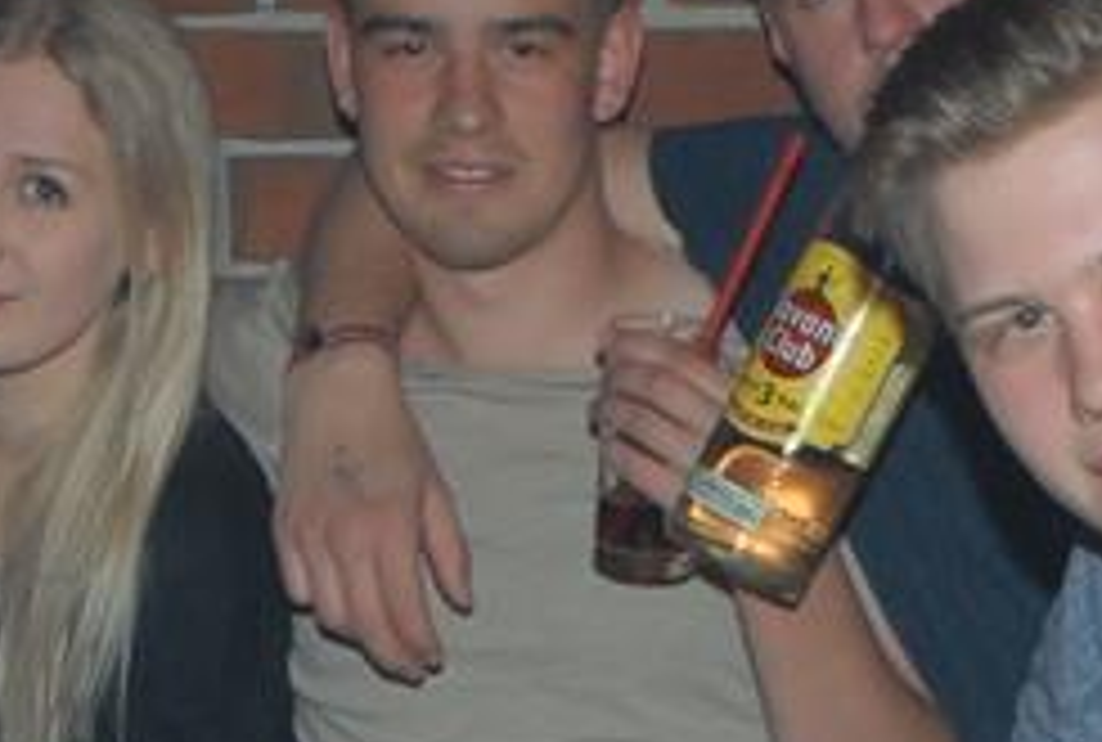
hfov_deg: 12.2
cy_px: 1093
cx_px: 670
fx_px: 5158
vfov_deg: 8.1
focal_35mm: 168
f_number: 5.6
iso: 400
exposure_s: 1/6
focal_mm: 24
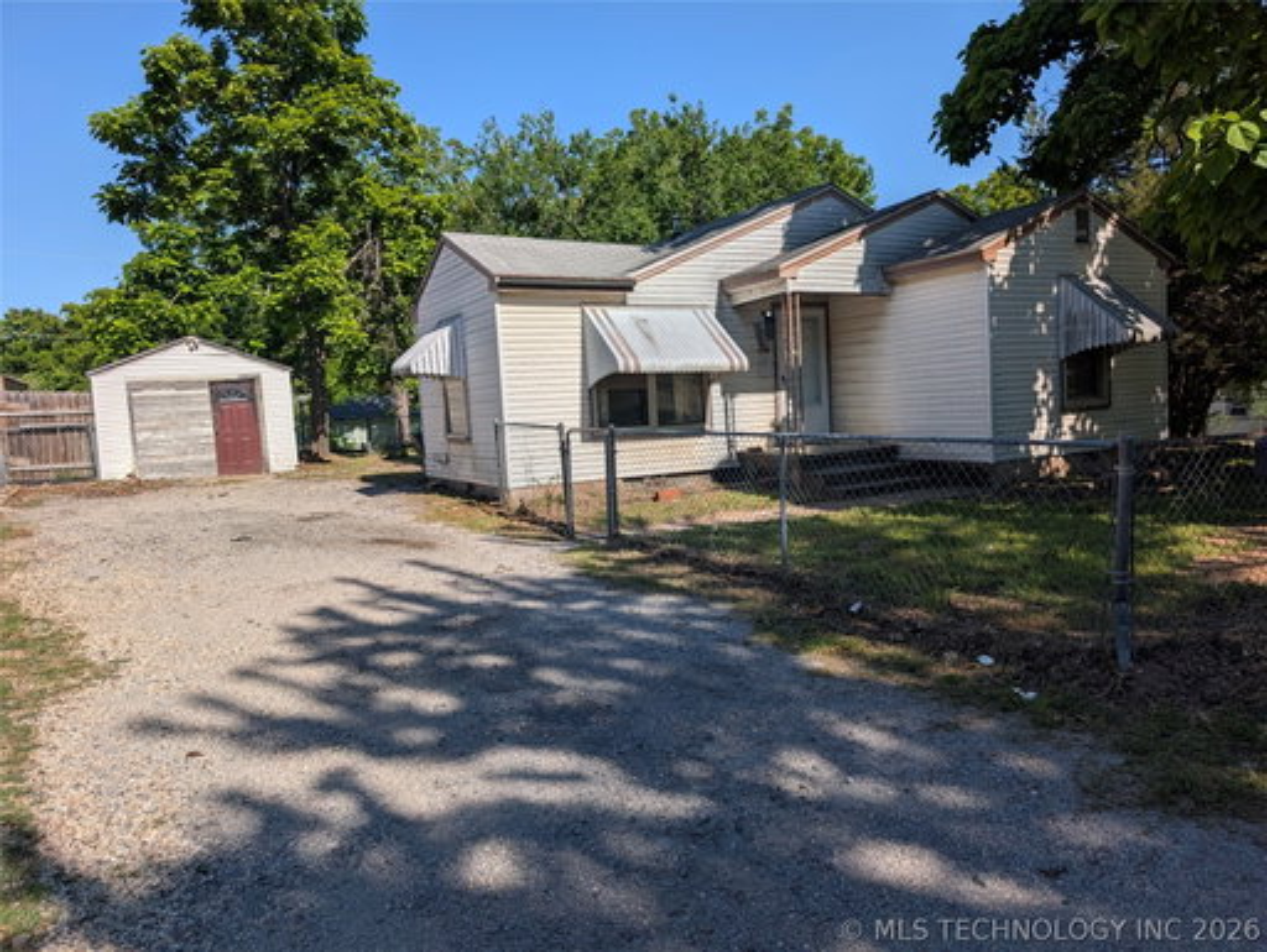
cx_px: 634
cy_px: 476
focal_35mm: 24
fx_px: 879
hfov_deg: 71.5
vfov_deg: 56.9
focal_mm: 6.9
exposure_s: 1/1706
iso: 22
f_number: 1.68
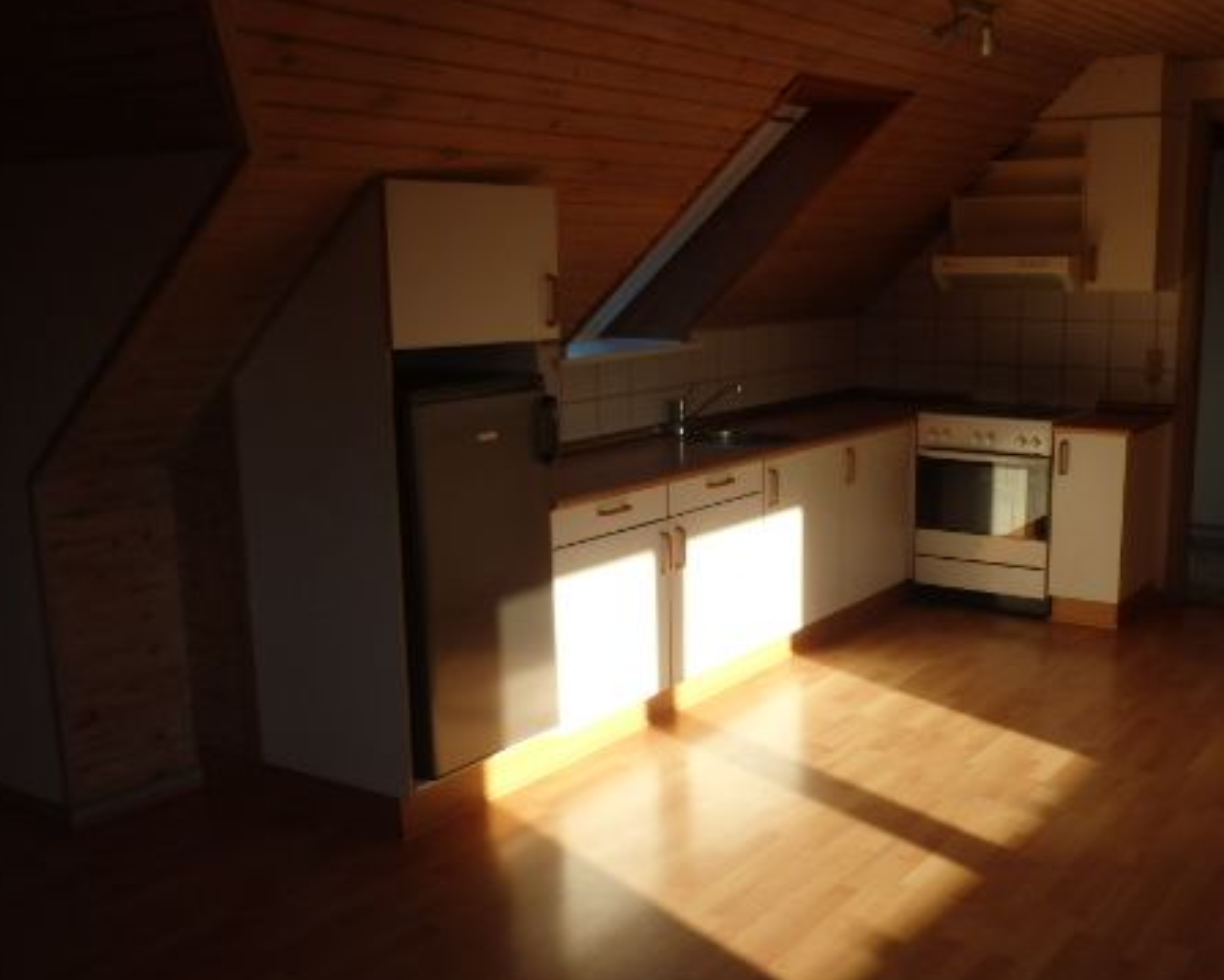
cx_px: 746
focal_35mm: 39
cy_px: 579
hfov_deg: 46.5
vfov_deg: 38.1
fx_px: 1414
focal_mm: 5
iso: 125
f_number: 3.9
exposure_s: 1/320
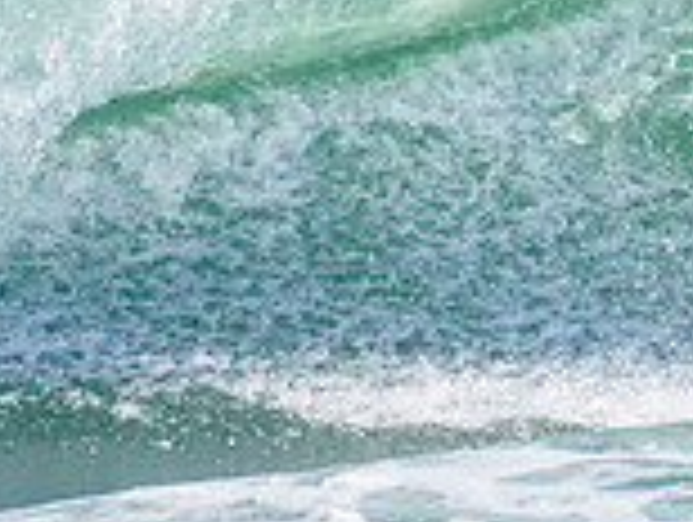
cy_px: -169
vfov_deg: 0.6
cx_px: 1120
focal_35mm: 2708
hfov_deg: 0.7
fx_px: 54298
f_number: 5.6
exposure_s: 1/2000
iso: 400
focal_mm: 500
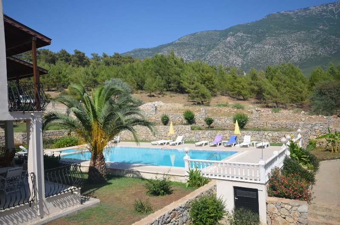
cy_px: 112
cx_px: 170
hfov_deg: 62.0
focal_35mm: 30
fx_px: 283
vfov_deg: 43.4
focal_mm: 20
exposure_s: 1/250
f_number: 8
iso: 100
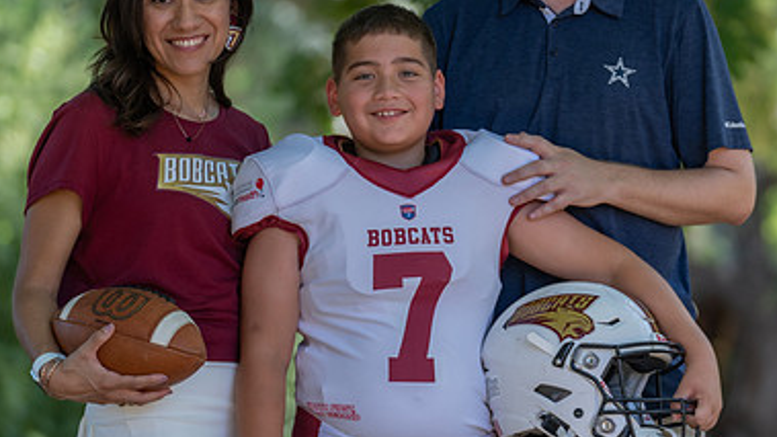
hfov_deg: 10.5
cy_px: 182
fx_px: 4223
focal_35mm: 205
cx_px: 398
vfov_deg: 5.9
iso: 160
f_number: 2.8
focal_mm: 128
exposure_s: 1/320
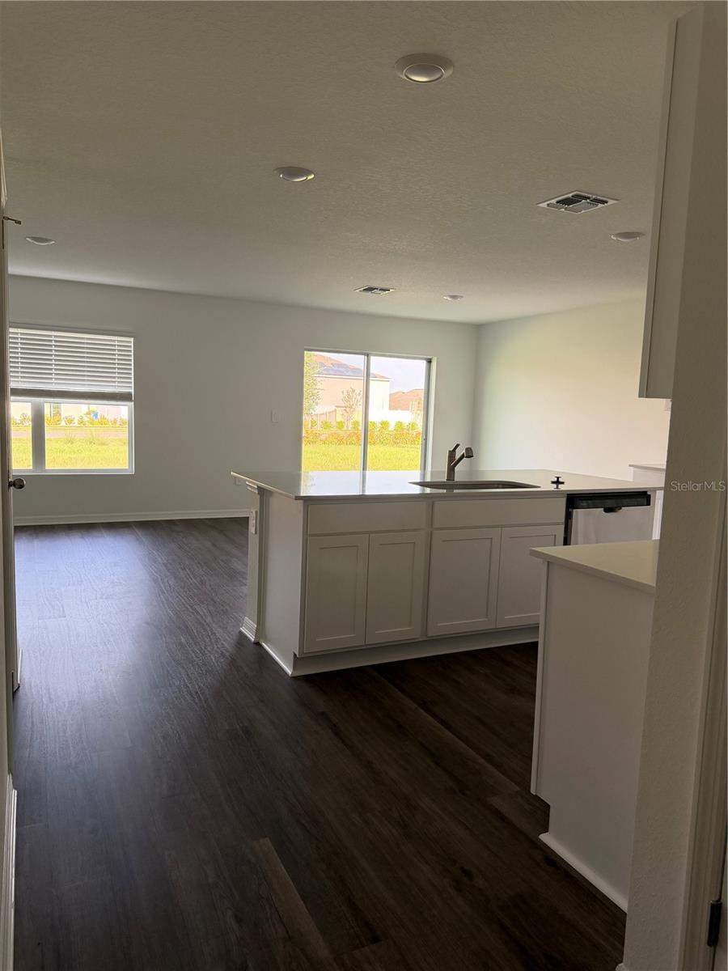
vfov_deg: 71.6
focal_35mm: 24
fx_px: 673
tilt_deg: -5.9
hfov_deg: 56.8
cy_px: 486
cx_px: 364
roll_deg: -2.2
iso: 200
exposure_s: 1/159
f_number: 1.78
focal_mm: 6.76
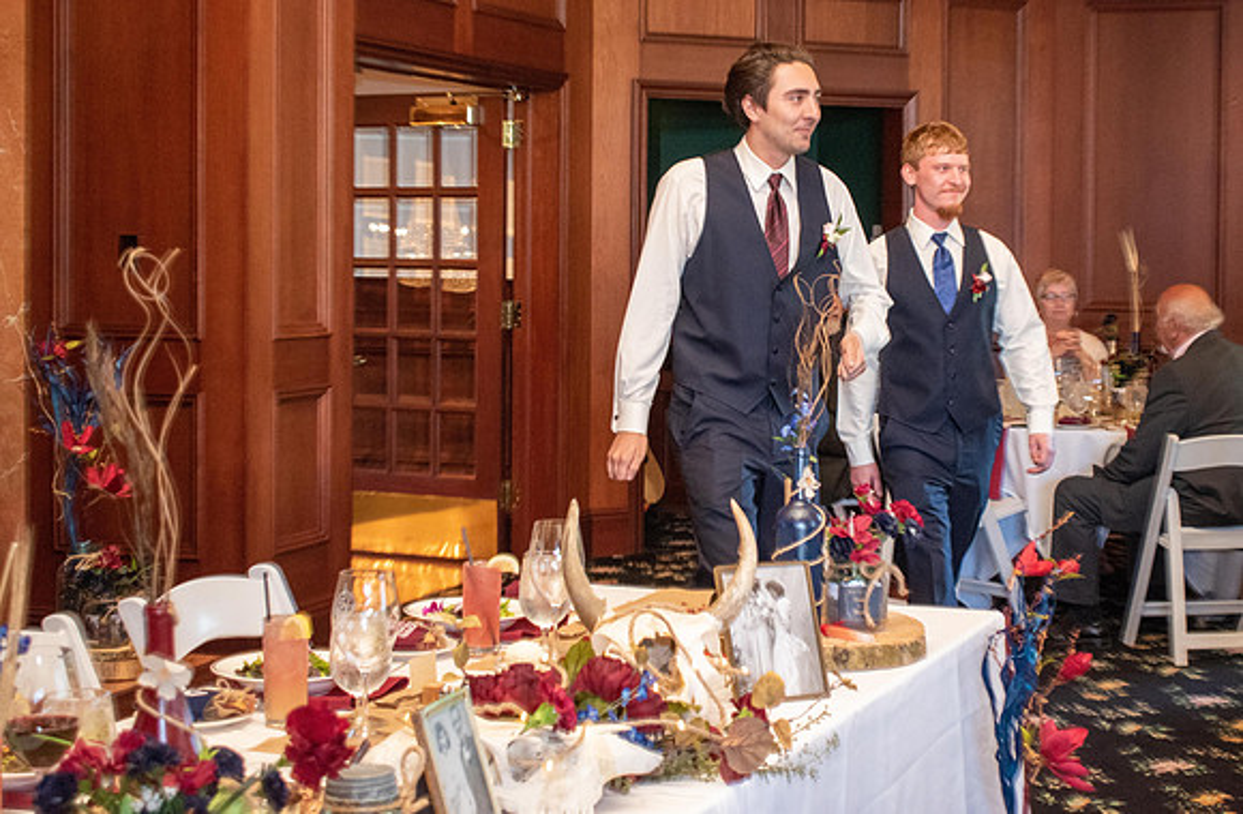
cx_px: 761
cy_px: 307
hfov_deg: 28.8
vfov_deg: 19.1
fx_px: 2410
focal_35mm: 70
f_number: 4.8
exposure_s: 1/60
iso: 2200
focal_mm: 38
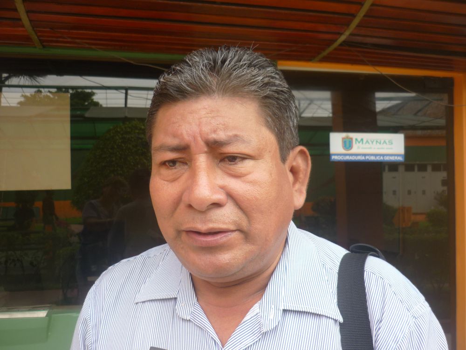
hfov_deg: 55.4
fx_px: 444
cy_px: 175
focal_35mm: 33
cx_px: 233
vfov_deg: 42.9
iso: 100
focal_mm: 5.5
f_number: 2.8
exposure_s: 1/200
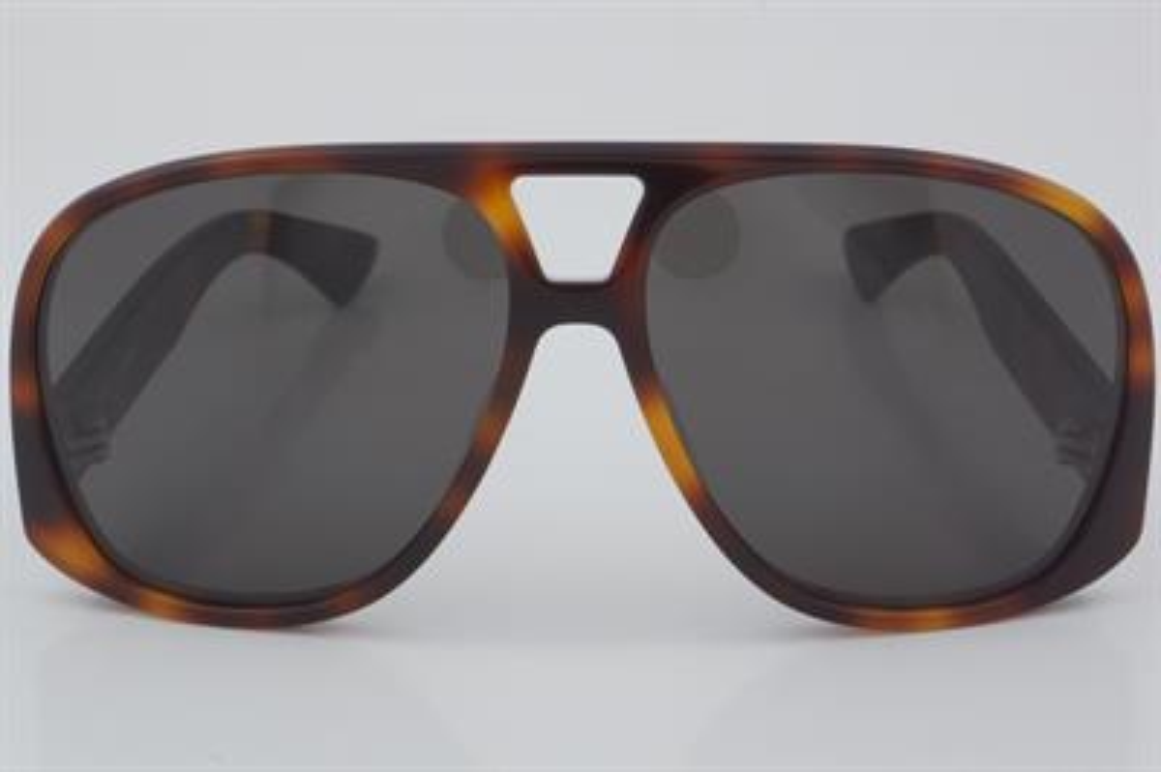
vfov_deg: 16.5
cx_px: 580
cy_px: 386
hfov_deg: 24.6
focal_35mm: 82
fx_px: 2658
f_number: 32
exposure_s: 1/4
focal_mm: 55
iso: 100
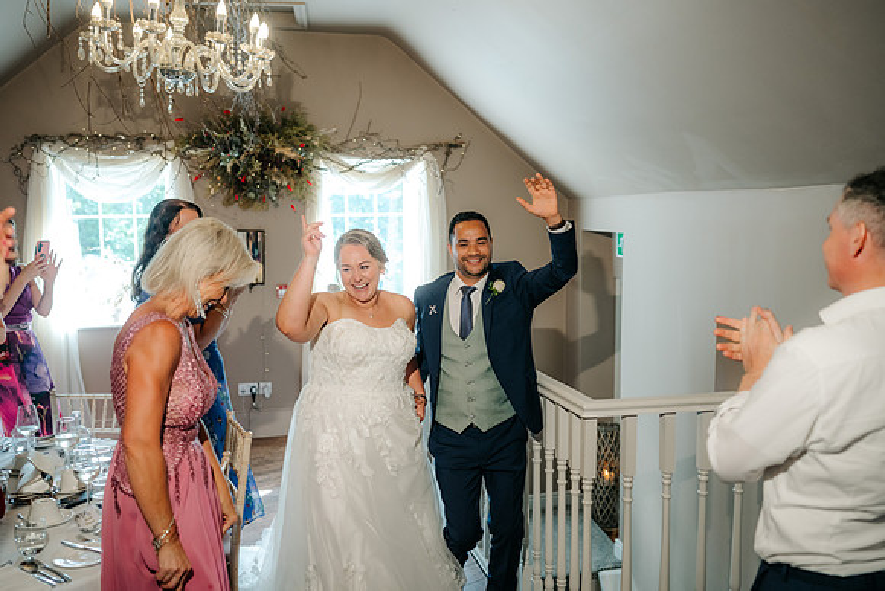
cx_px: 442
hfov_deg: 54.4
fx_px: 861
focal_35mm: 35
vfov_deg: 37.9
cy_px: 296
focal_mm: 35
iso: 640
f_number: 2.5
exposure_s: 1/200
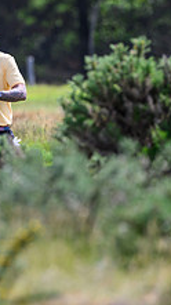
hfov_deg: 1.1
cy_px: 130
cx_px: -183
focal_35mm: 1100
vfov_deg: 2.0
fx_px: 8884
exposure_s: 1/2000
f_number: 4.5
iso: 500
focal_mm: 400
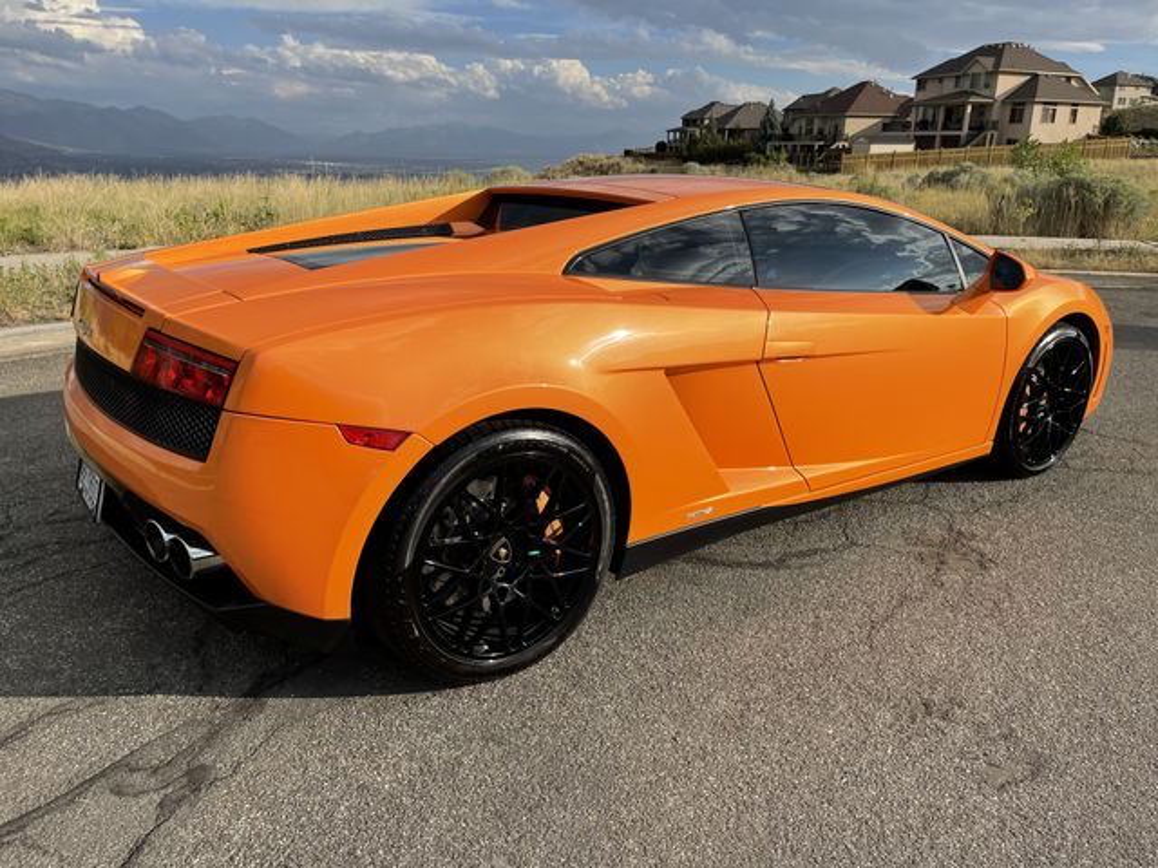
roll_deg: -1.1
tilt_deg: -19.4
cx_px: 579
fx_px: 870
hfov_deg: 67.3
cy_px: 434
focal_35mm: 26
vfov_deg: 53.1
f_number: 1.6
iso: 32
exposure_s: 1/4902
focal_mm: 5.1
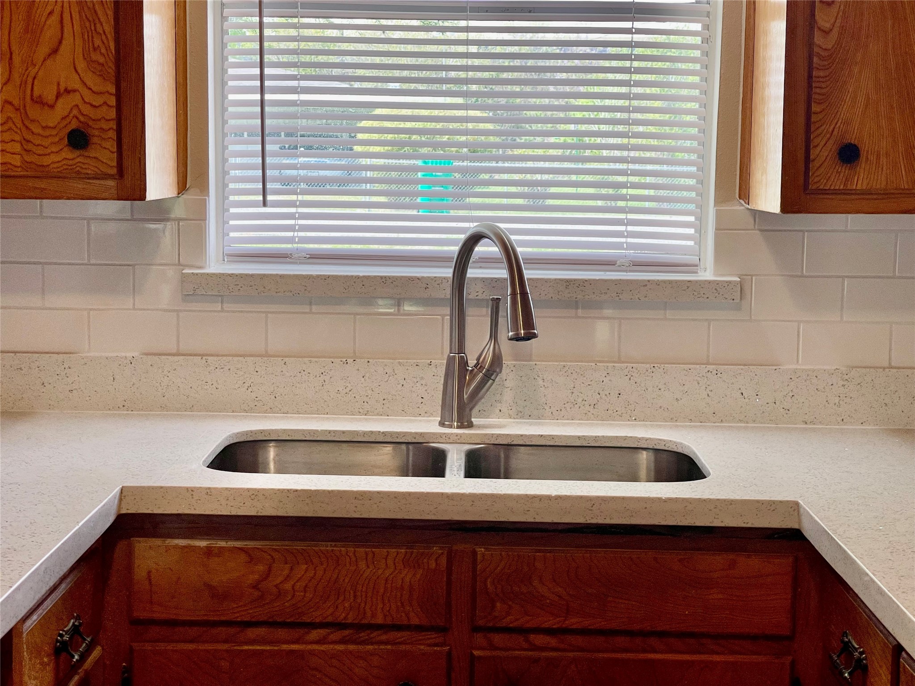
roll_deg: -0.8
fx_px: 1692
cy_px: 343
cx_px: 458
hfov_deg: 30.3
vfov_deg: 22.9
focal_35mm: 64
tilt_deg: -6.8
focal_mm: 7.5
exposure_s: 1/120
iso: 40
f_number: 2.2
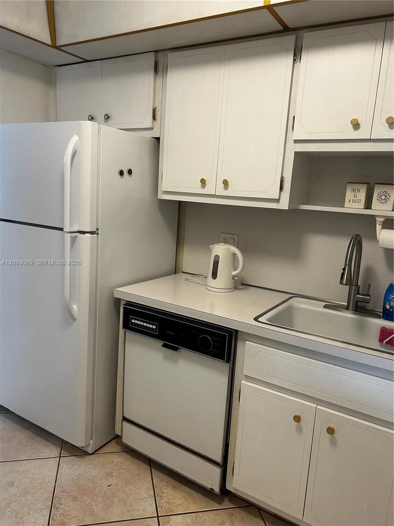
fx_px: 395
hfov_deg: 53.1
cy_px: 263
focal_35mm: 26
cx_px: 197
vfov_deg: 67.3
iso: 125
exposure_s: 1/60
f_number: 1.5
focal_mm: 5.7
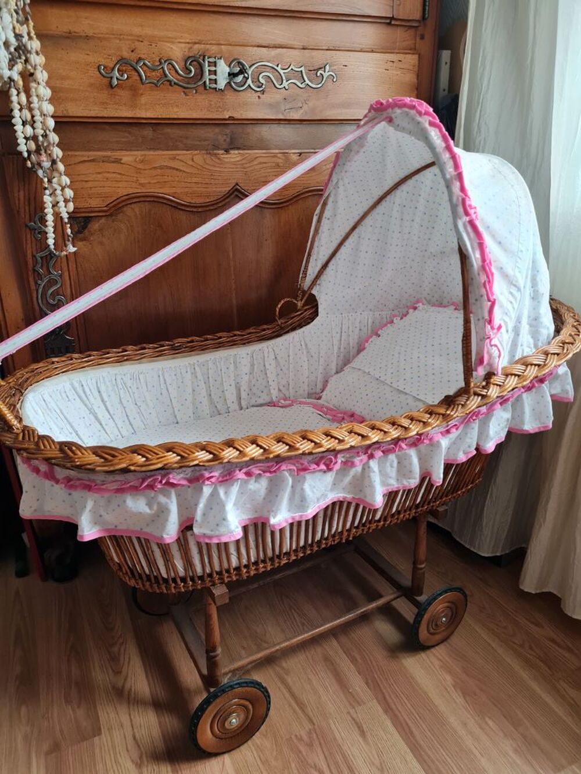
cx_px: 290
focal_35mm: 26
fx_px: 582
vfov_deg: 67.3
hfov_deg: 53.1
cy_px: 387
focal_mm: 5.4
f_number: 1.8
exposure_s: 1/50
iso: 320
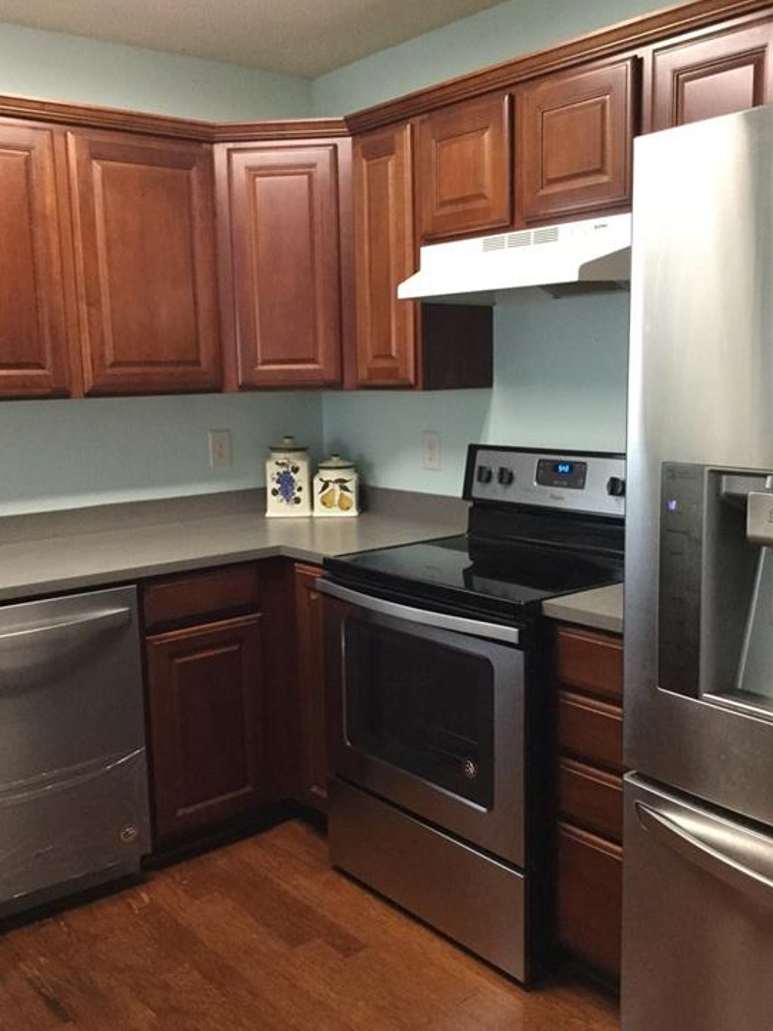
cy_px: 528
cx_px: 363
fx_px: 982
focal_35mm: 33
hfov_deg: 42.9
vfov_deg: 55.3
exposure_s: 1/30
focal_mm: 3.3
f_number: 2.4
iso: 160
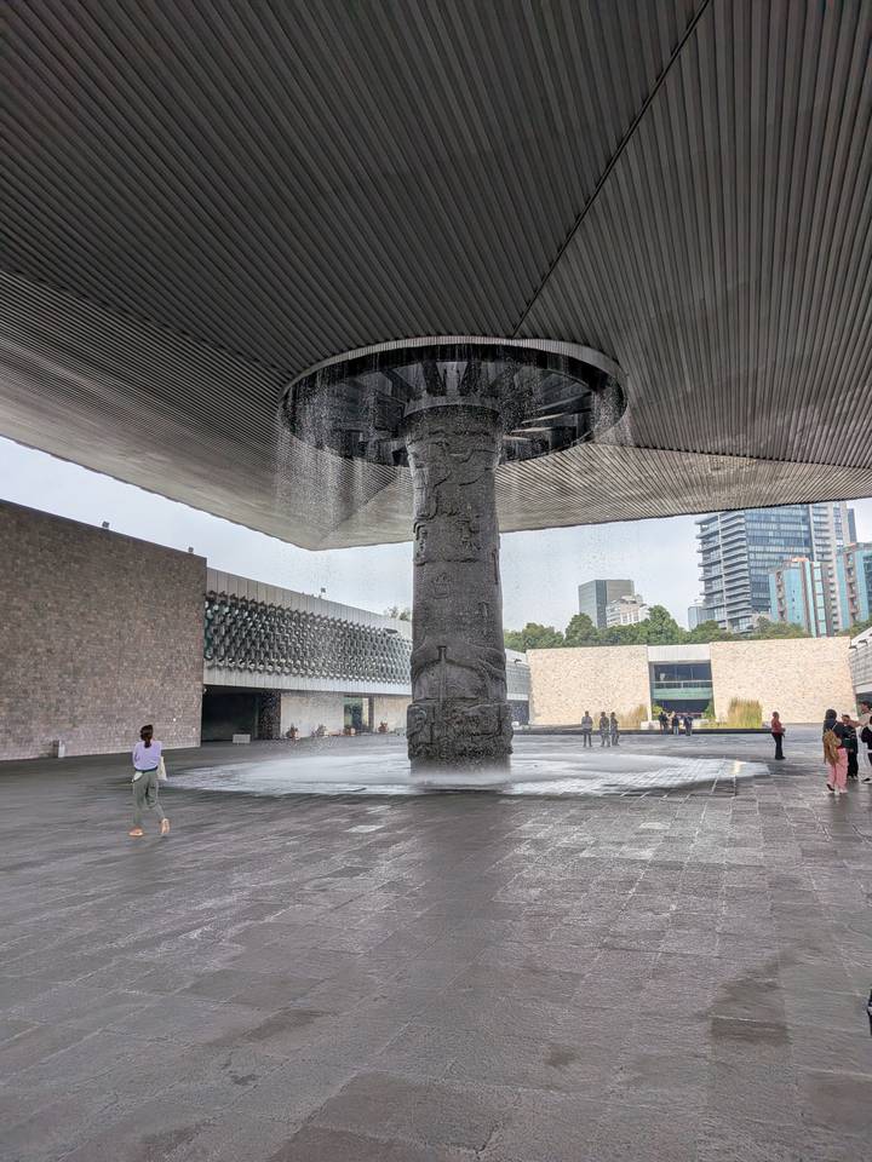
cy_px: 581
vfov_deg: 71.6
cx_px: 436
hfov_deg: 56.8
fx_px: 806
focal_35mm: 24
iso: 26
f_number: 1.7
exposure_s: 1/968
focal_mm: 4.53
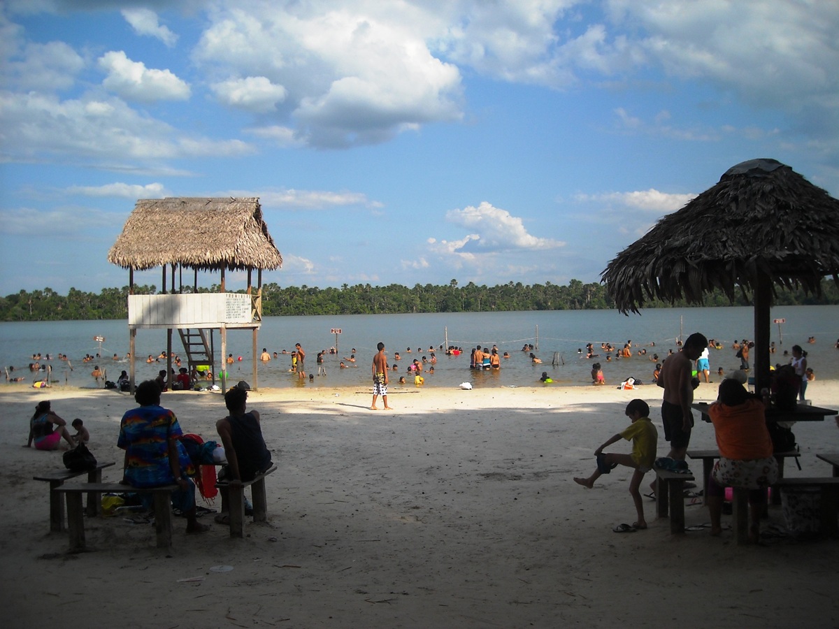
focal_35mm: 35
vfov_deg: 40.7
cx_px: 420
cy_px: 314
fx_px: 848
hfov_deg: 52.6
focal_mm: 5.7
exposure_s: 1/384
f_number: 5.6
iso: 64
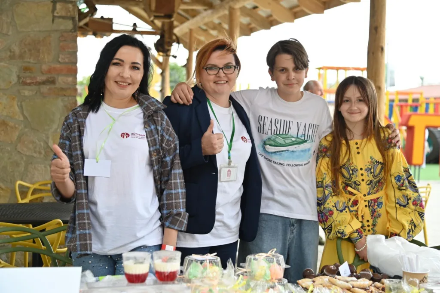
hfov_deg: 34.5
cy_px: 146
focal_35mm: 58
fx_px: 708
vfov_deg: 23.3
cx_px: 220
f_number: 4
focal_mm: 58
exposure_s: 1/320
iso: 400
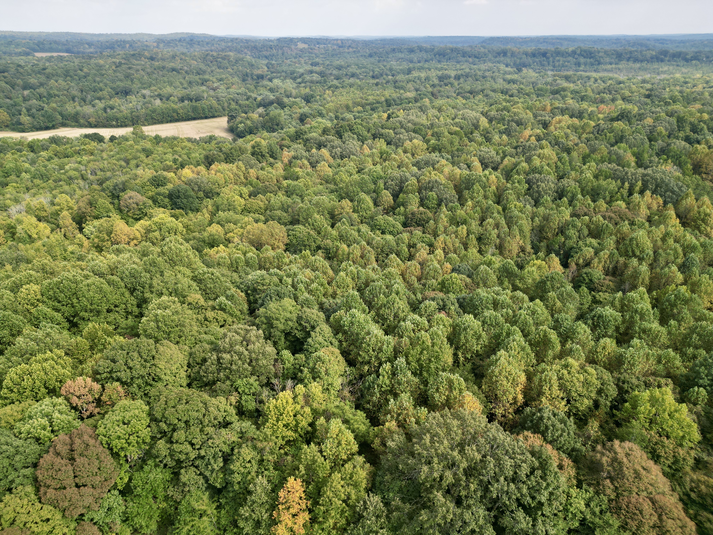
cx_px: 356
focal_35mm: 24
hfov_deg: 71.6
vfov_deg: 56.8
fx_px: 494
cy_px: 268
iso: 200
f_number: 1.7
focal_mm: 6.72
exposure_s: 1/1250
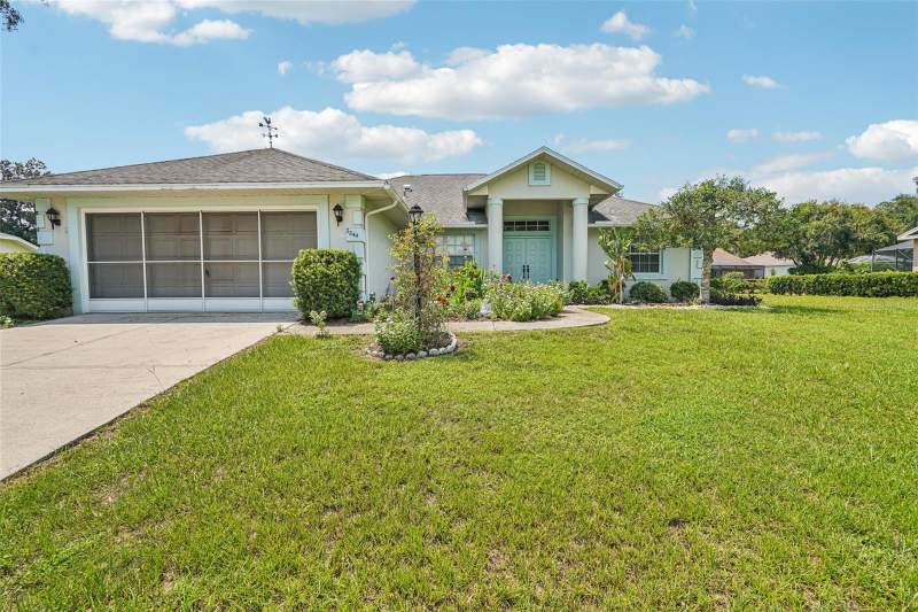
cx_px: 459
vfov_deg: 73.7
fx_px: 408
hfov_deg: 96.7
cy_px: 306
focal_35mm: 16
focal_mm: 16
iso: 50
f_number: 8
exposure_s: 1/125
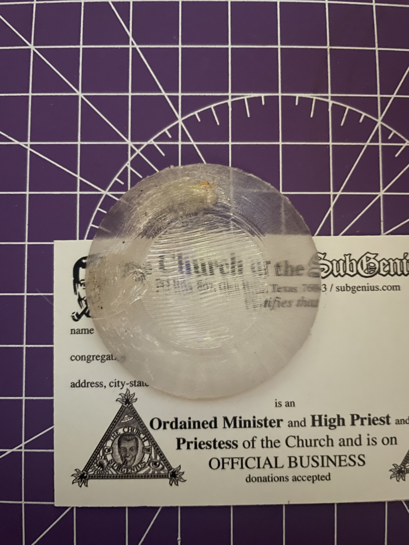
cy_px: 272
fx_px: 410
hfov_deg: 53.1
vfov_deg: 67.3
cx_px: 204
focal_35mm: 26
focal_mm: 4.2
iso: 640
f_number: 1.6
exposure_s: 1/7
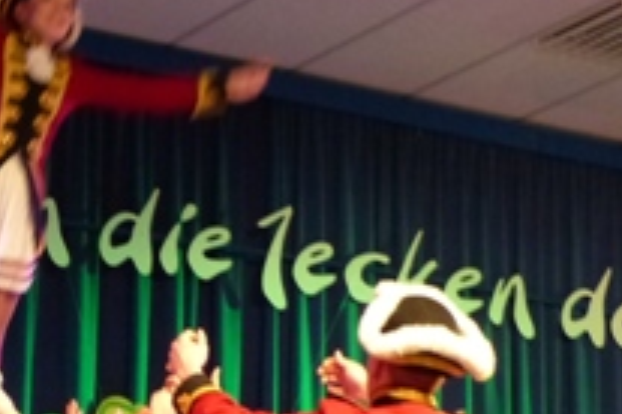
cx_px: -15
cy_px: 492
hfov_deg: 12.7
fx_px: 2747
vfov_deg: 8.5
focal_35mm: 159
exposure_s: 1/50
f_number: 2.8
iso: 800
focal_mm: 10.9
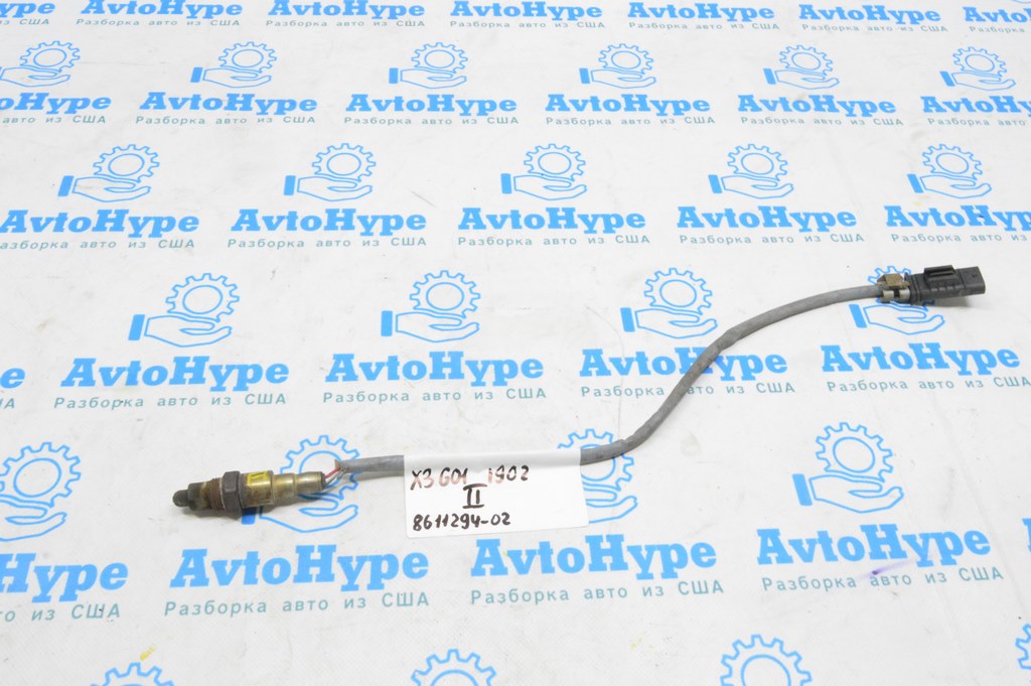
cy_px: 343
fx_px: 944
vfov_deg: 39.9
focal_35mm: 33
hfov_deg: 57.3
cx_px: 516
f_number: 20
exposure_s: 1/15
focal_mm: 22
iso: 6400
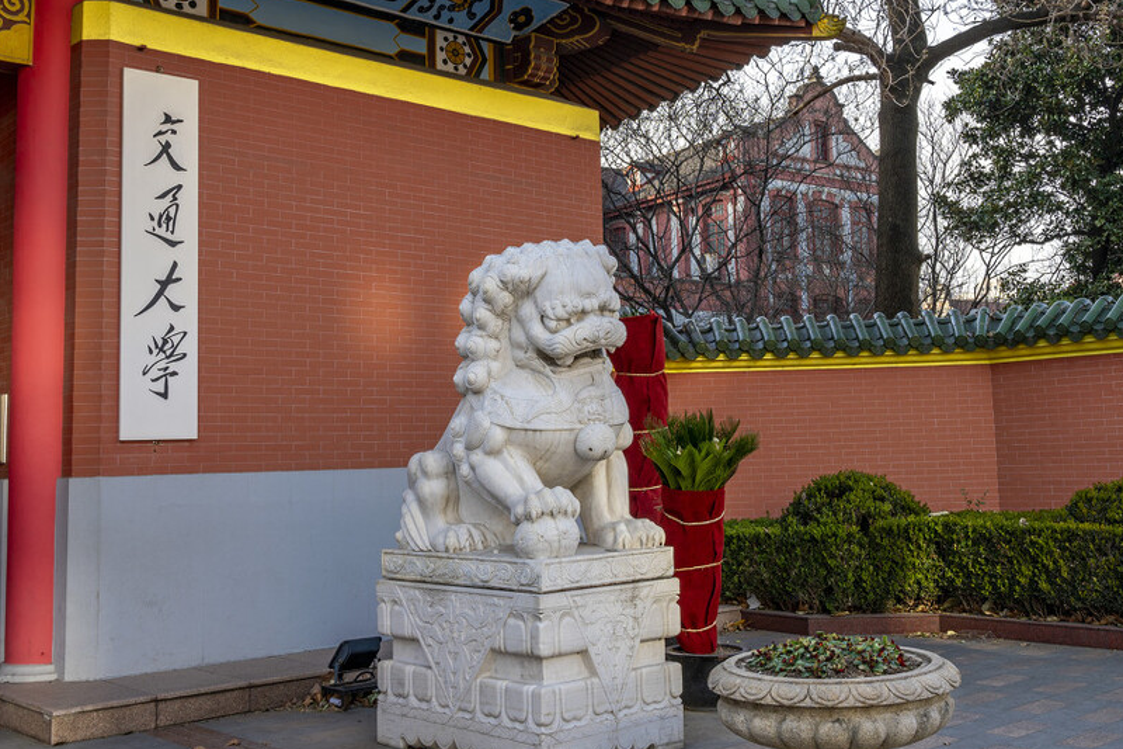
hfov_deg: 46.2
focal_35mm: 42
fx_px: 1310
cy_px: 306
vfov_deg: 31.8
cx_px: 658
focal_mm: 28
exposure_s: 1/40
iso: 100
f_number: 11
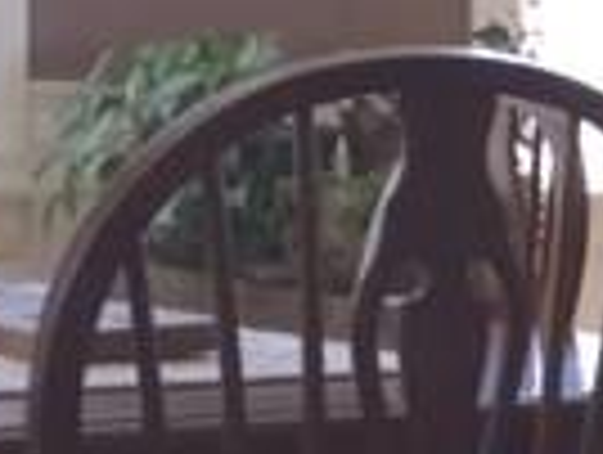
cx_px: 1084
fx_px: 2408
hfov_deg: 12.9
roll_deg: +0.1
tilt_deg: -2.6
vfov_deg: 10.8
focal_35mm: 138
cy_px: 243
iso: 50
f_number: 2.2
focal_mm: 4.15
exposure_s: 1/30
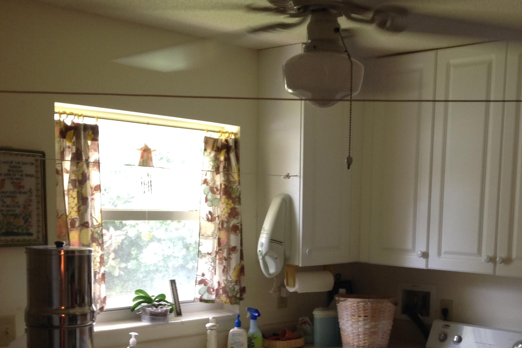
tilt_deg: -7.2
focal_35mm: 56
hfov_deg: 35.4
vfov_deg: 23.8
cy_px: 289
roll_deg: -0.2
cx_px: 328
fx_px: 812
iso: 50
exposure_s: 1/15
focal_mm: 4.28
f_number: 2.4
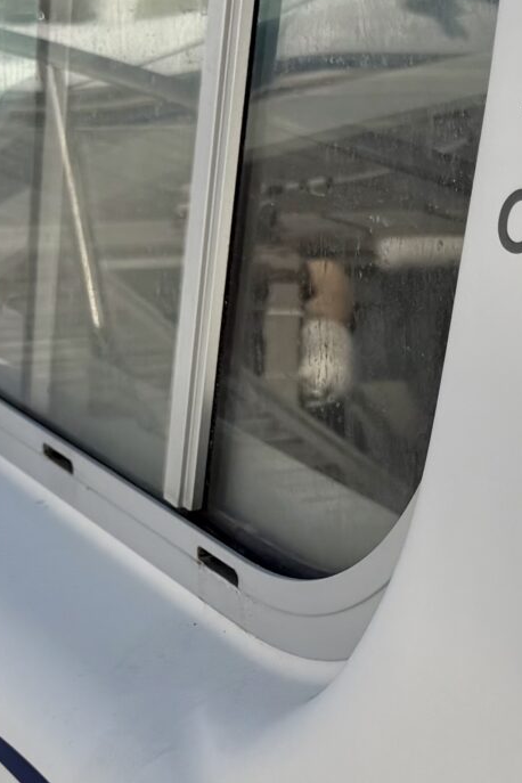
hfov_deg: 14.7
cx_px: 262
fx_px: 2023
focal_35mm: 93
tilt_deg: -19.7
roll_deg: +2.4
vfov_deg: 21.9
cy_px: 492
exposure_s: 1/7353
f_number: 1.78
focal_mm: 6.76
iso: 80
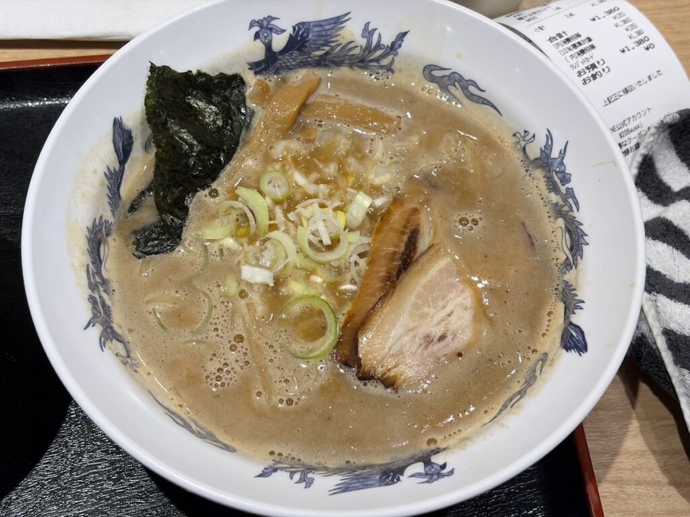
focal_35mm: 52
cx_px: 345
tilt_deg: -61.3
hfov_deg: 36.8
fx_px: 1037
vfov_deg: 28.0
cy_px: 258
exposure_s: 1/100
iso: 40
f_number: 1.6
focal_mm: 5.96
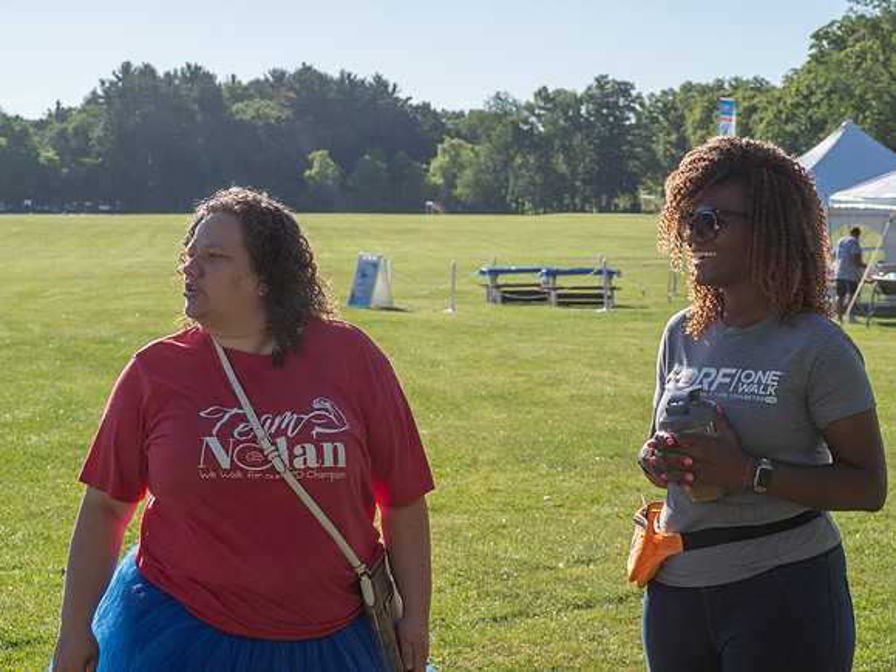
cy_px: 336
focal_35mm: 80
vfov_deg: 18.4
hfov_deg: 24.4
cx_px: 448
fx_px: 2071
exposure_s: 1/500
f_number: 7.1
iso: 200
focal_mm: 40
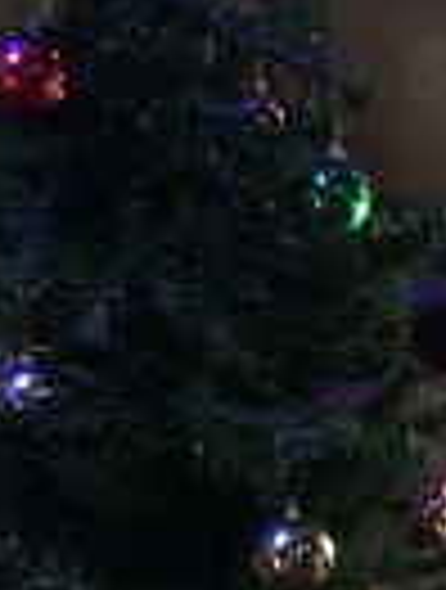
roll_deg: -0.3
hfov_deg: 9.5
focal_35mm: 147
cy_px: 554
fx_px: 2513
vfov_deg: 13.3
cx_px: 860
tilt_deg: -16.5
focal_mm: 4.15
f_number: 2.2
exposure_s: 1/30
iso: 125
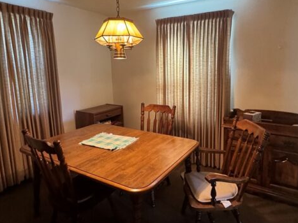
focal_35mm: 24
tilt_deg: -8.6
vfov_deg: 56.6
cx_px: 172
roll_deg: +1.2
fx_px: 207
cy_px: 96
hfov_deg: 71.2
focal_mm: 2.22
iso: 500
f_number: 2.2
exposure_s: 1/60
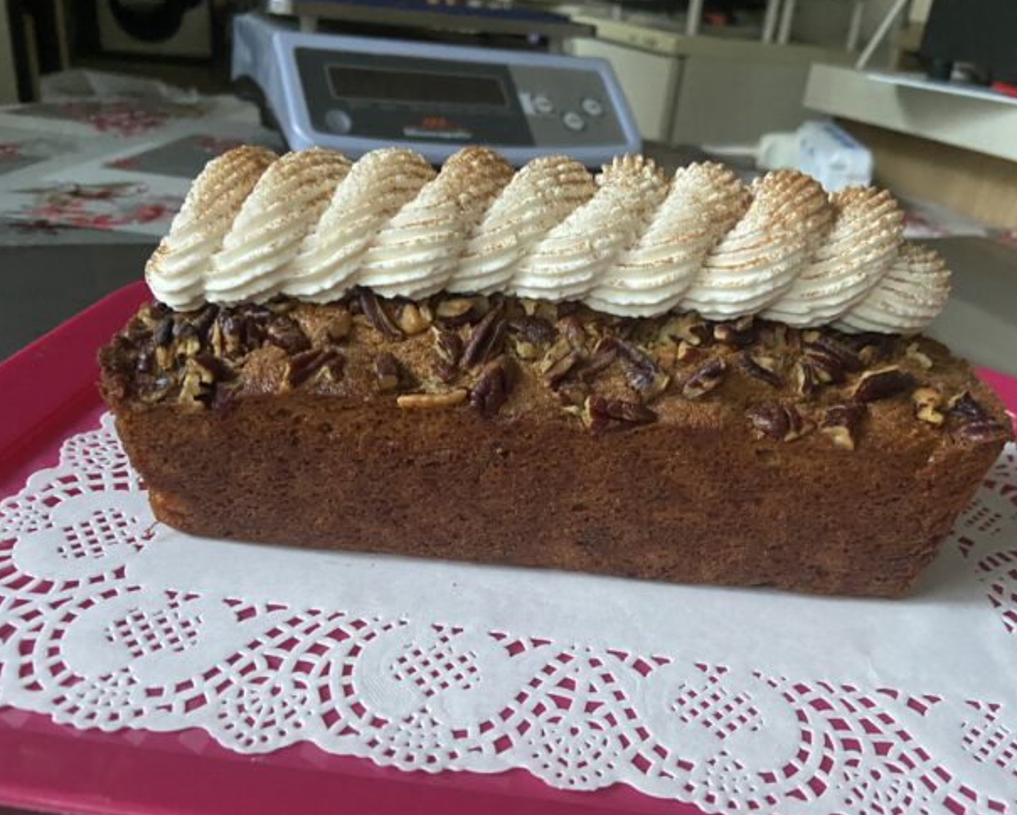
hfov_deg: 62.1
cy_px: 411
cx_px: 553
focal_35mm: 28
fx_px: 843
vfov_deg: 51.6
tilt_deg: -26.6
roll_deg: -7.4
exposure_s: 1/40
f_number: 1.8
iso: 500
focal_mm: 4.25
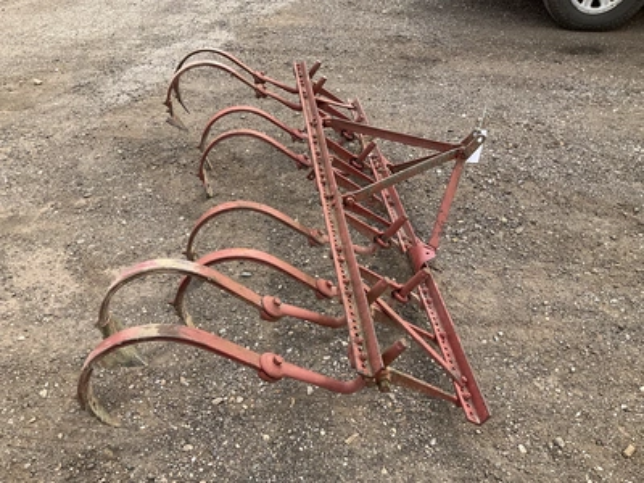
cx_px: 322
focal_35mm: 29
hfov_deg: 61.7
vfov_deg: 48.2
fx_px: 540
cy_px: 242
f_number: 1.8
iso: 25
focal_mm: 3
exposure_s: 1/804
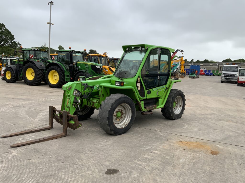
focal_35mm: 29
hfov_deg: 61.7
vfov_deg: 48.2
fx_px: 205
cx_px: 122
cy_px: 92
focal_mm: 3
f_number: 1.8
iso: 16
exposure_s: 1/383
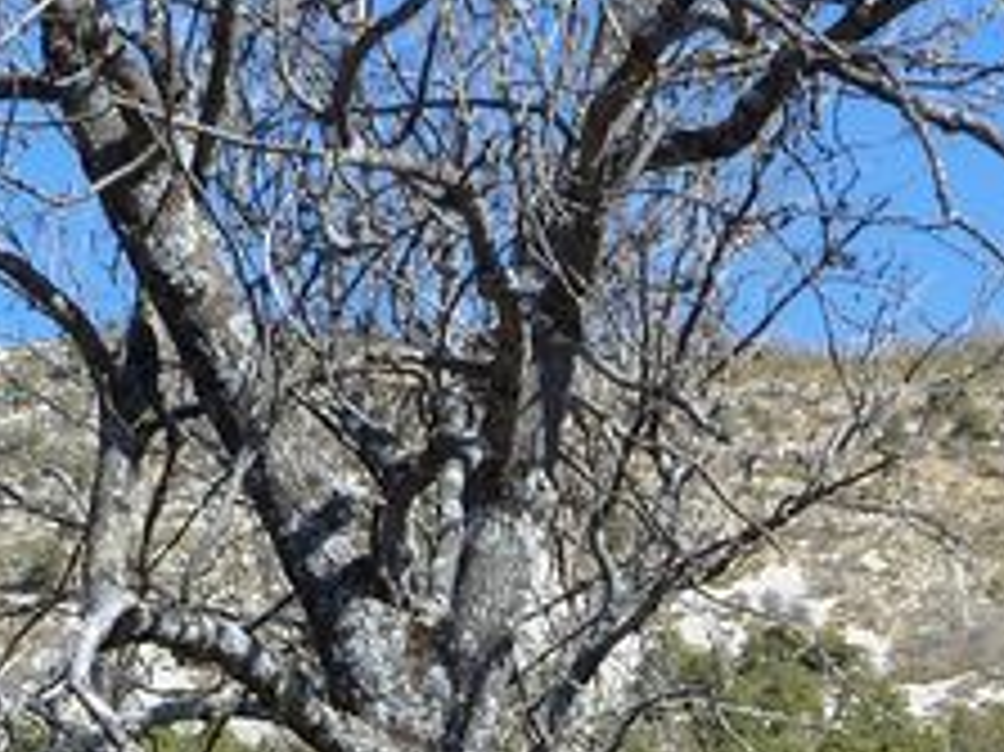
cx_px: 968
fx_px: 4580
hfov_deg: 12.4
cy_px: 1256
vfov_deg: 9.1
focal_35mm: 158
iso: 80
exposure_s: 1/320
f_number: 4
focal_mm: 7.3
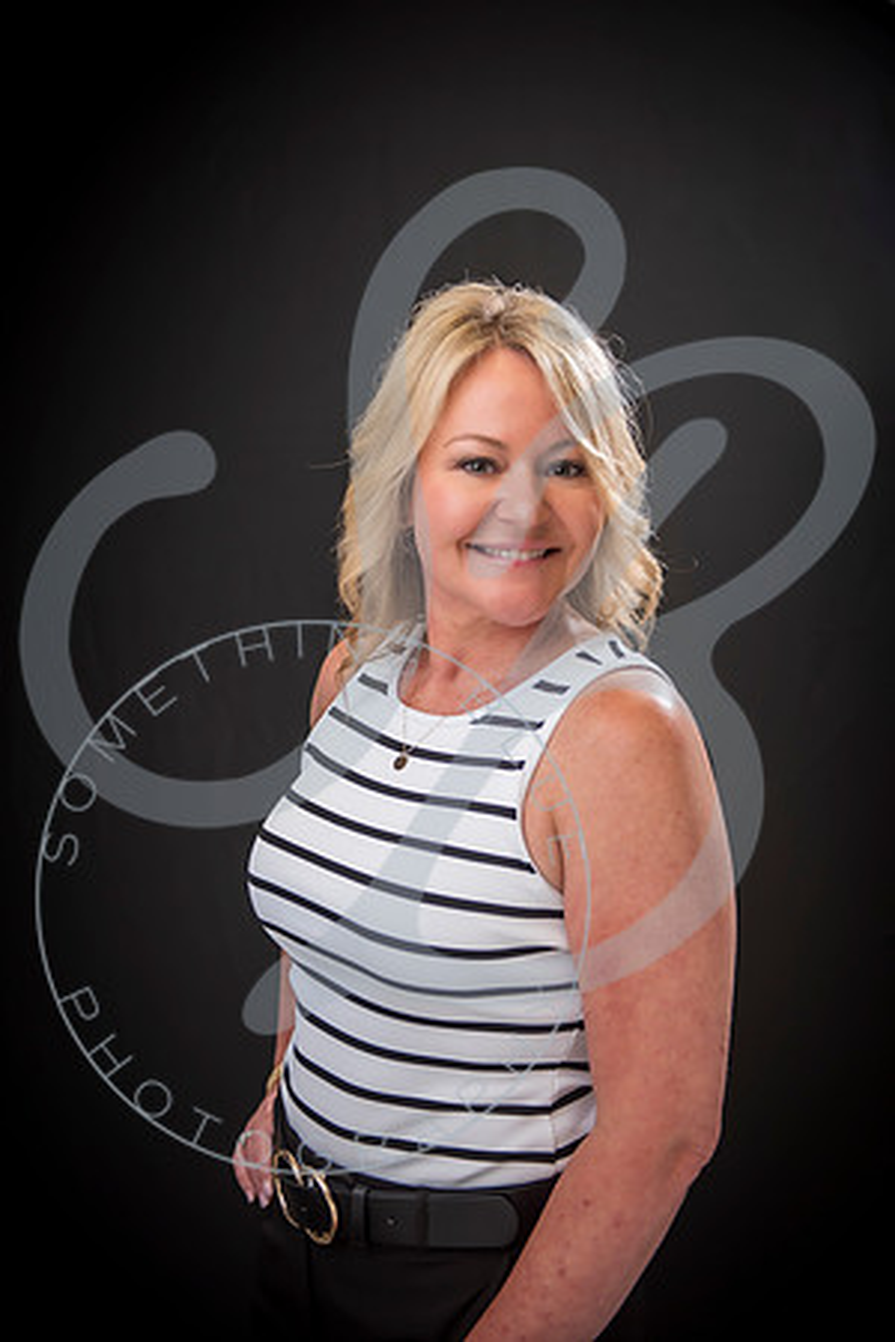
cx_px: 448
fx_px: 1790
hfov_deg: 28.1
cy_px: 671
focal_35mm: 48
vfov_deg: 41.1
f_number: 2.8
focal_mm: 48
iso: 100
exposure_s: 1/200
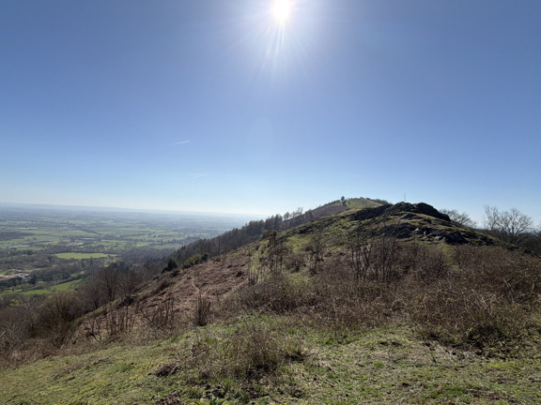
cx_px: 243
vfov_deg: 73.9
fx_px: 266
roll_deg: -3.2
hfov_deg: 90.7
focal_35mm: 17
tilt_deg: -6.3
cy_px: 242
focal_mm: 2.22
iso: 20
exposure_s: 1/1656
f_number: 2.2
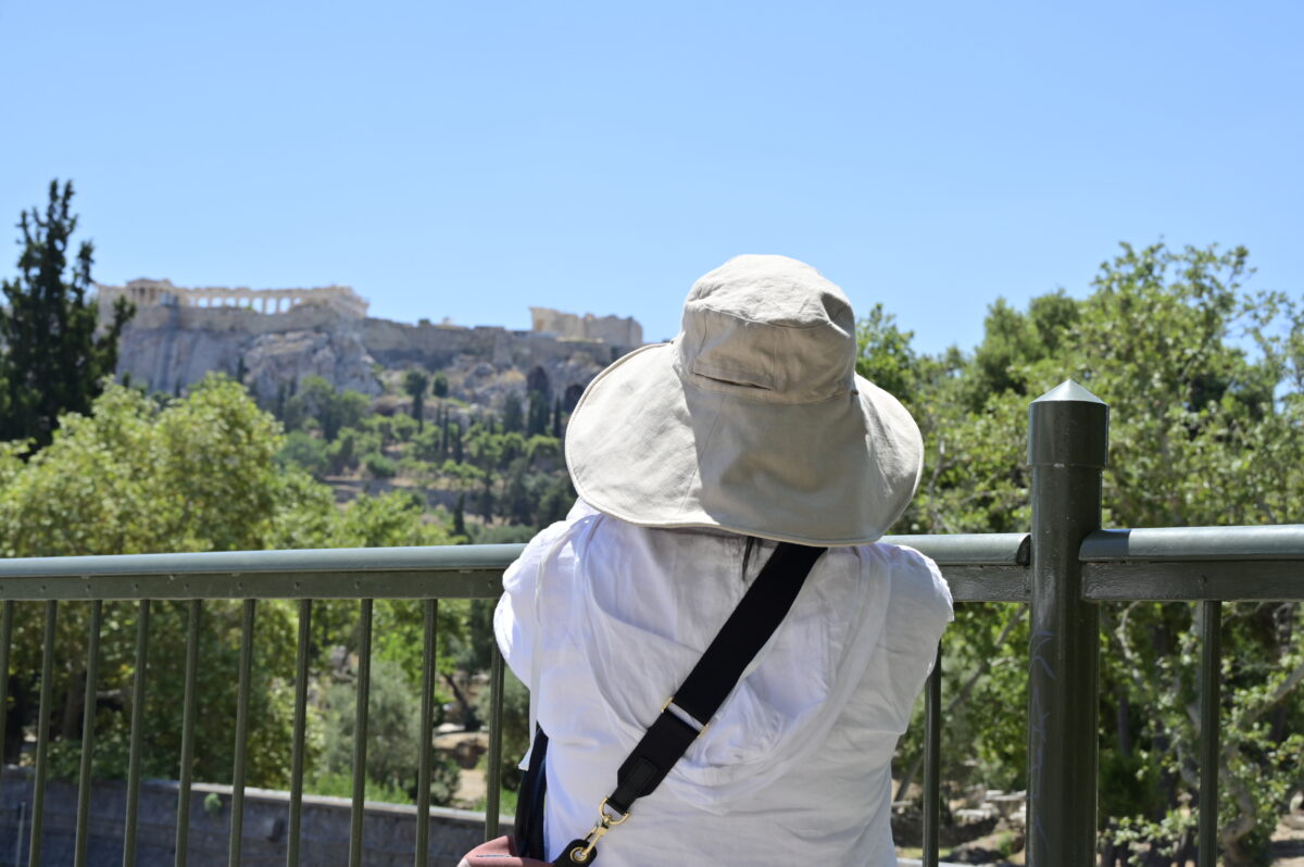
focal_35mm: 55
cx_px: 652
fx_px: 1991
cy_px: 434
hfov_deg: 36.3
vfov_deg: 24.6
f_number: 9
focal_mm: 55
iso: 160
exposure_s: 1/320
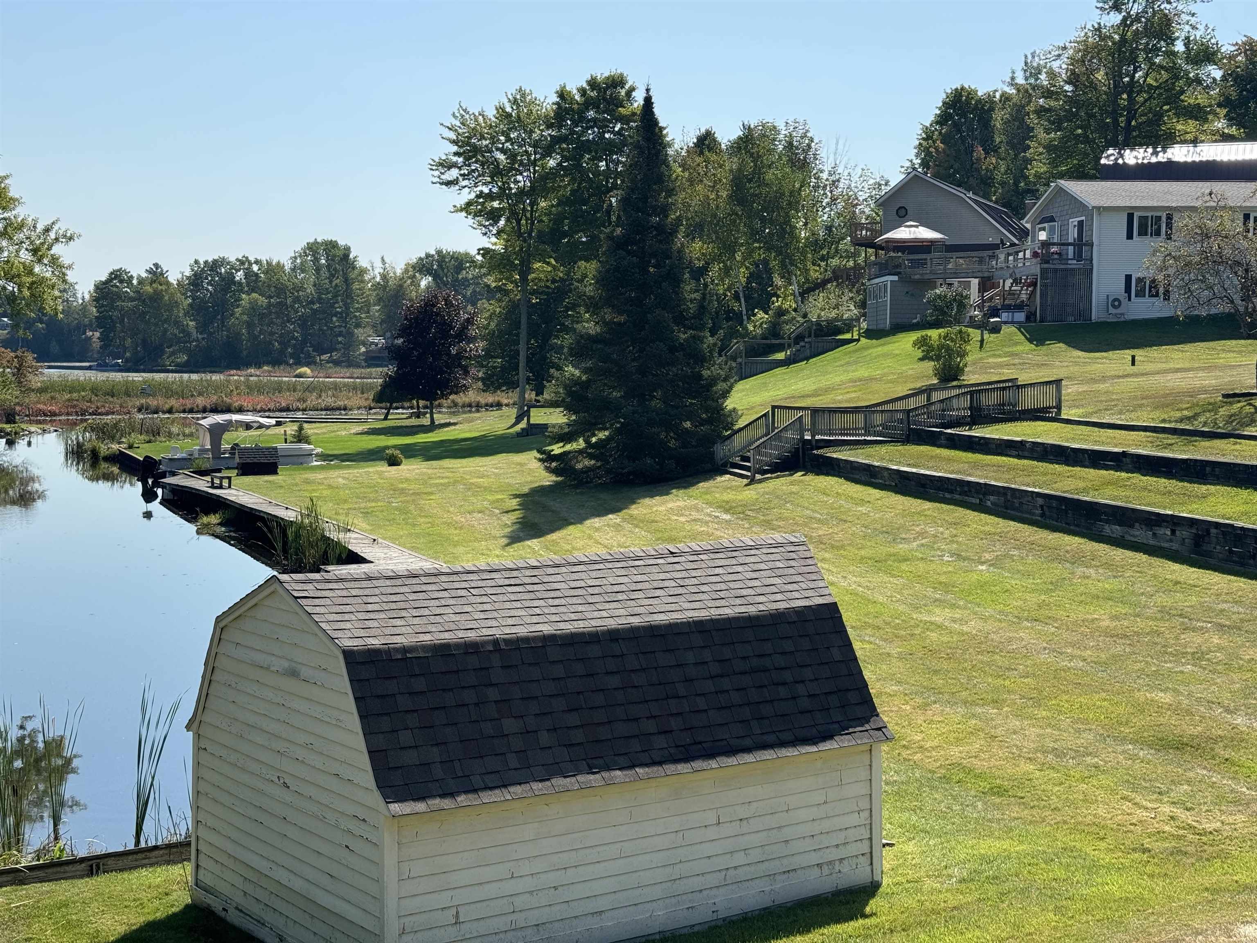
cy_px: 472
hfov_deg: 39.7
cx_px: 628
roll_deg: -0.8
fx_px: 1743
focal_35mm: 48
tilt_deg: -2.6
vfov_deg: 30.3
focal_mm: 6.76
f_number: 1.78
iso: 64
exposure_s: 1/2959
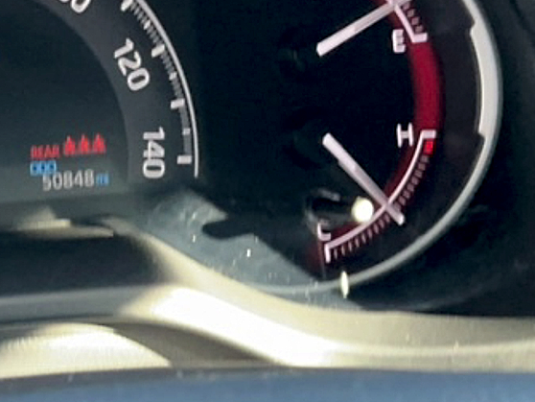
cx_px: -143
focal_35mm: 86
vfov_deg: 17.1
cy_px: 131
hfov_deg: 20.9
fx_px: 1330
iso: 100
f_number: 1.8
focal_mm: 3
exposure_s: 1/60
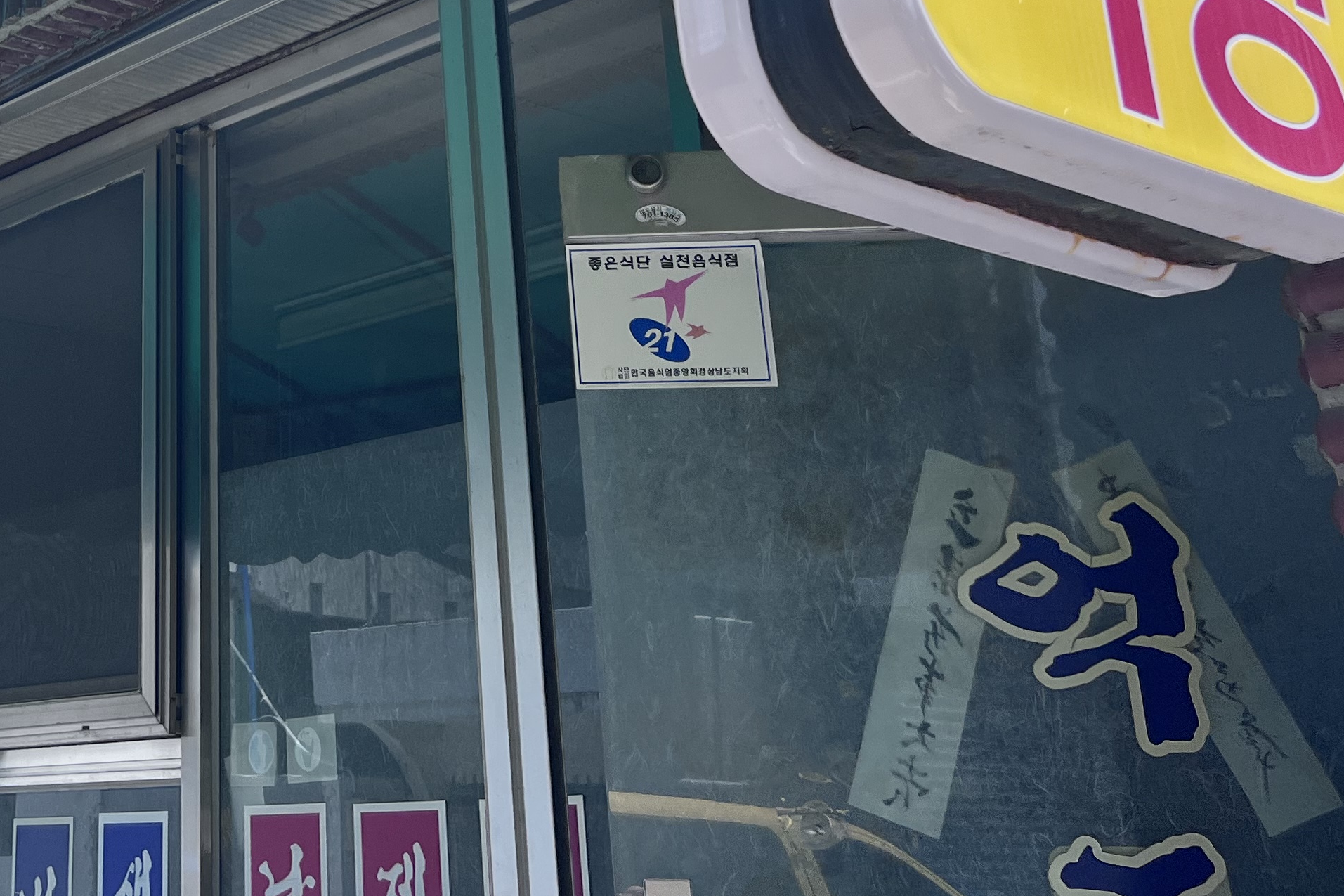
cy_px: -156
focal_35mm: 57
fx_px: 2128
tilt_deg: +25.6
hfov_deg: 33.3
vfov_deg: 22.1
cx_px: 142
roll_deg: -1.1
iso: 50
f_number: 1.5
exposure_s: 1/1553
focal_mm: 5.7
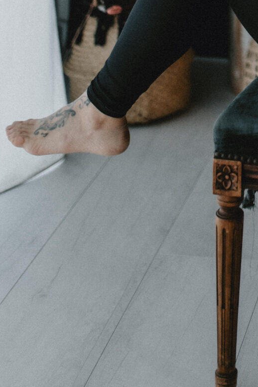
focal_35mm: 115
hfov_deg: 11.4
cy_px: -187
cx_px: 396
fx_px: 1238
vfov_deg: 16.3
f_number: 1.6
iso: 640
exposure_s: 1/200
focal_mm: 35
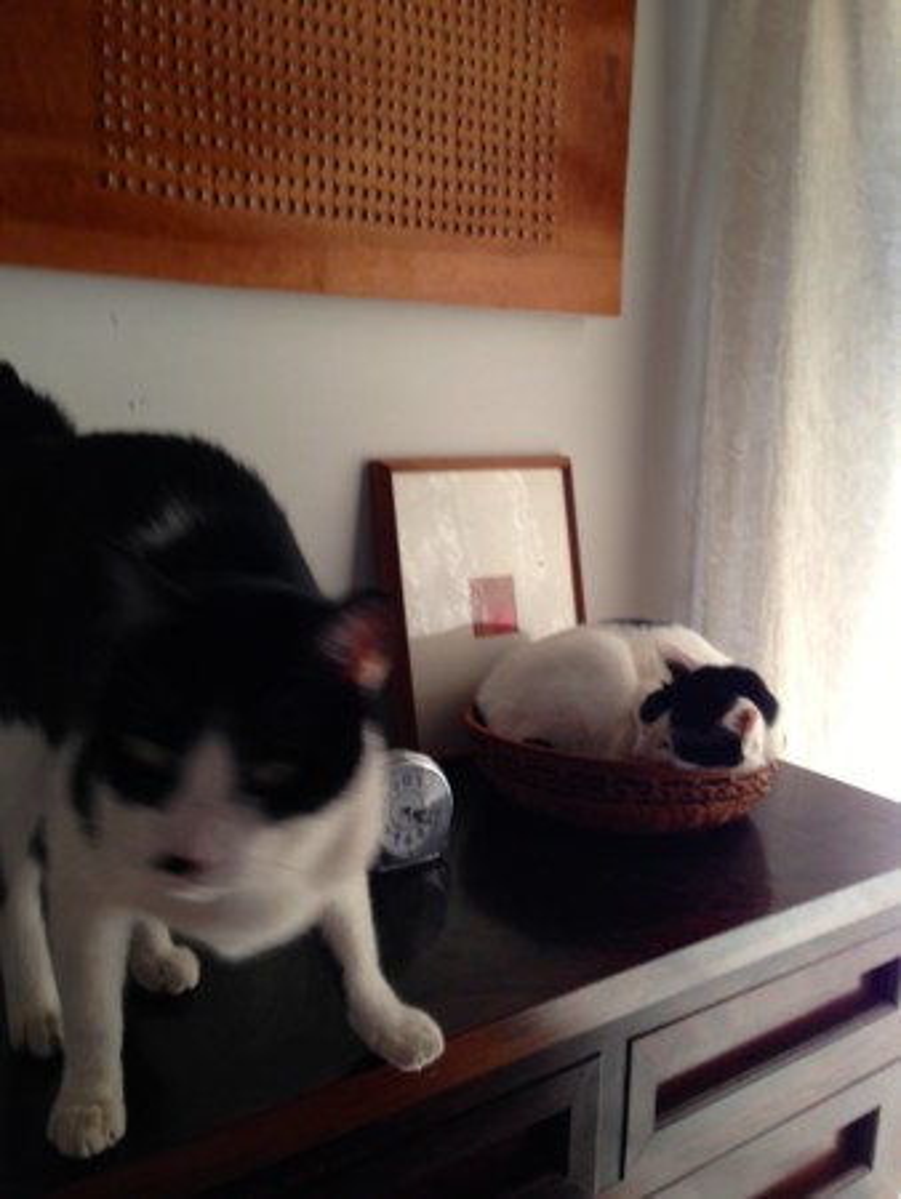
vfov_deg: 55.3
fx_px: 1144
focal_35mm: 33
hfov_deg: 43.0
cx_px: 450
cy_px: 600
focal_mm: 4.12
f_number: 2.4
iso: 50
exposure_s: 1/30
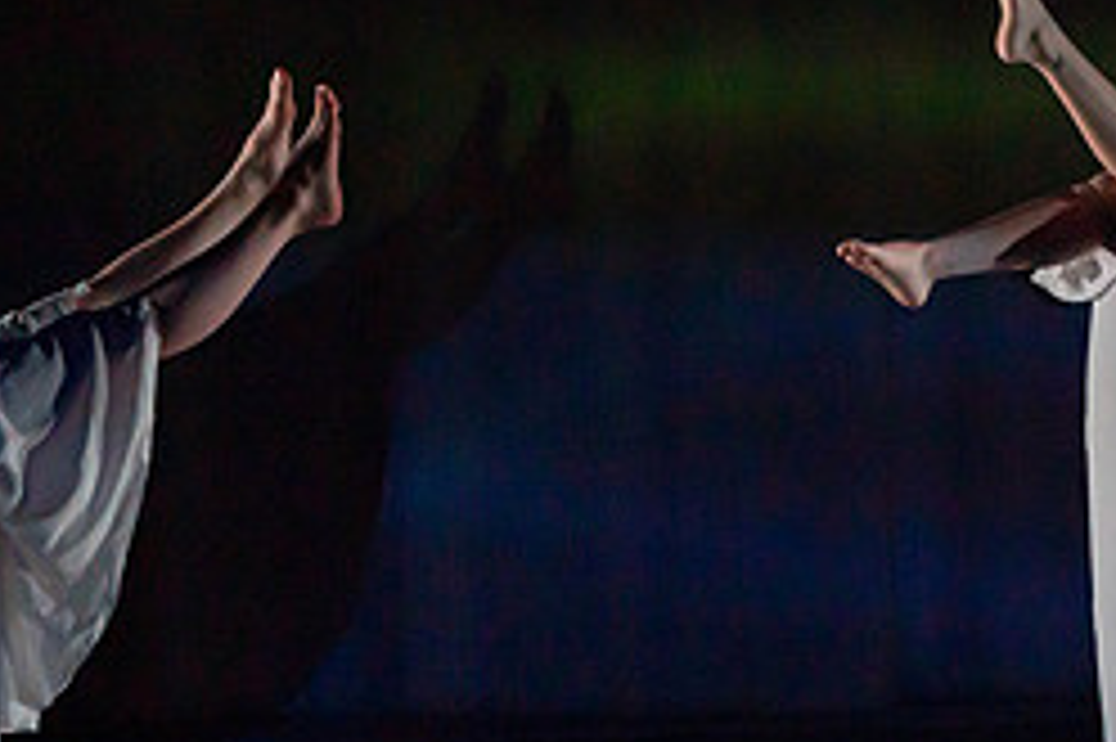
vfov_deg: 1.7
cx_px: 1076
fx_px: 24783
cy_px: 133
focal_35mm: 800
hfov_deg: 2.6
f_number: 5.6
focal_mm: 342
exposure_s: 1/320
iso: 6400
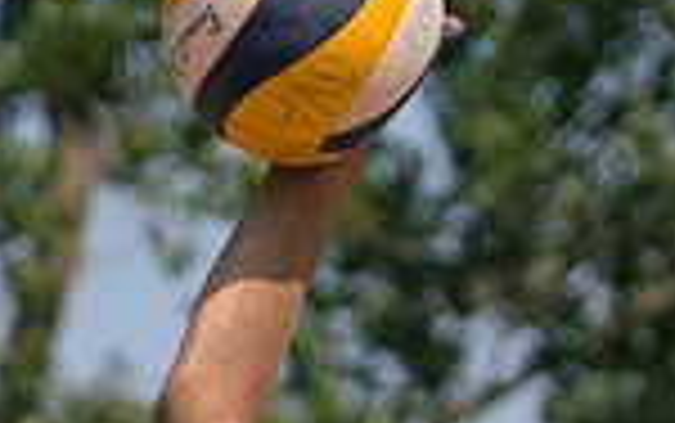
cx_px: 389
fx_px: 14083
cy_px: 1033
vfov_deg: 1.7
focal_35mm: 765
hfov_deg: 2.7
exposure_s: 1/2500
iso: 200
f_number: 4
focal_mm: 105
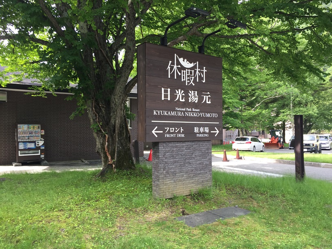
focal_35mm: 29
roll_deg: -1.6
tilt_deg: -1.0
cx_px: 166
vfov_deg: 48.2
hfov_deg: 61.7
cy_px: 124
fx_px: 278
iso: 32
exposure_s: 1/145
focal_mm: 4.15
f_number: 2.2
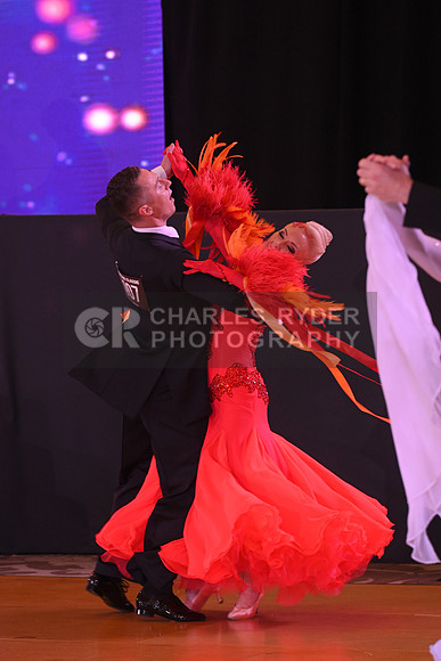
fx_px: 3397
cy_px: 330
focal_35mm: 185
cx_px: 220
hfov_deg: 7.4
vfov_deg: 11.1
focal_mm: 185
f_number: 6.3
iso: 2500
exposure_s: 1/200
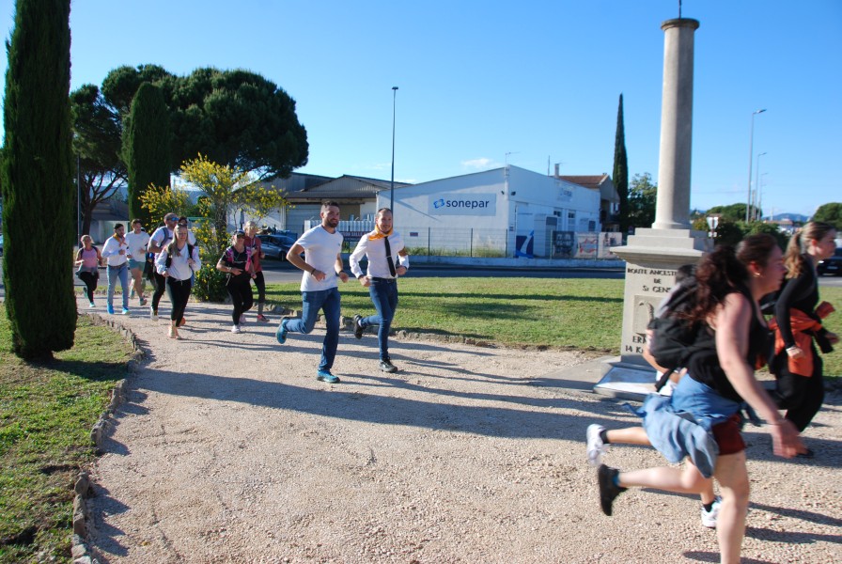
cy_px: 282
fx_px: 632
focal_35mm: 27
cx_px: 421
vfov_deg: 48.1
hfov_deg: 67.3
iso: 100
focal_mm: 18
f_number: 7.1
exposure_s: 1/200
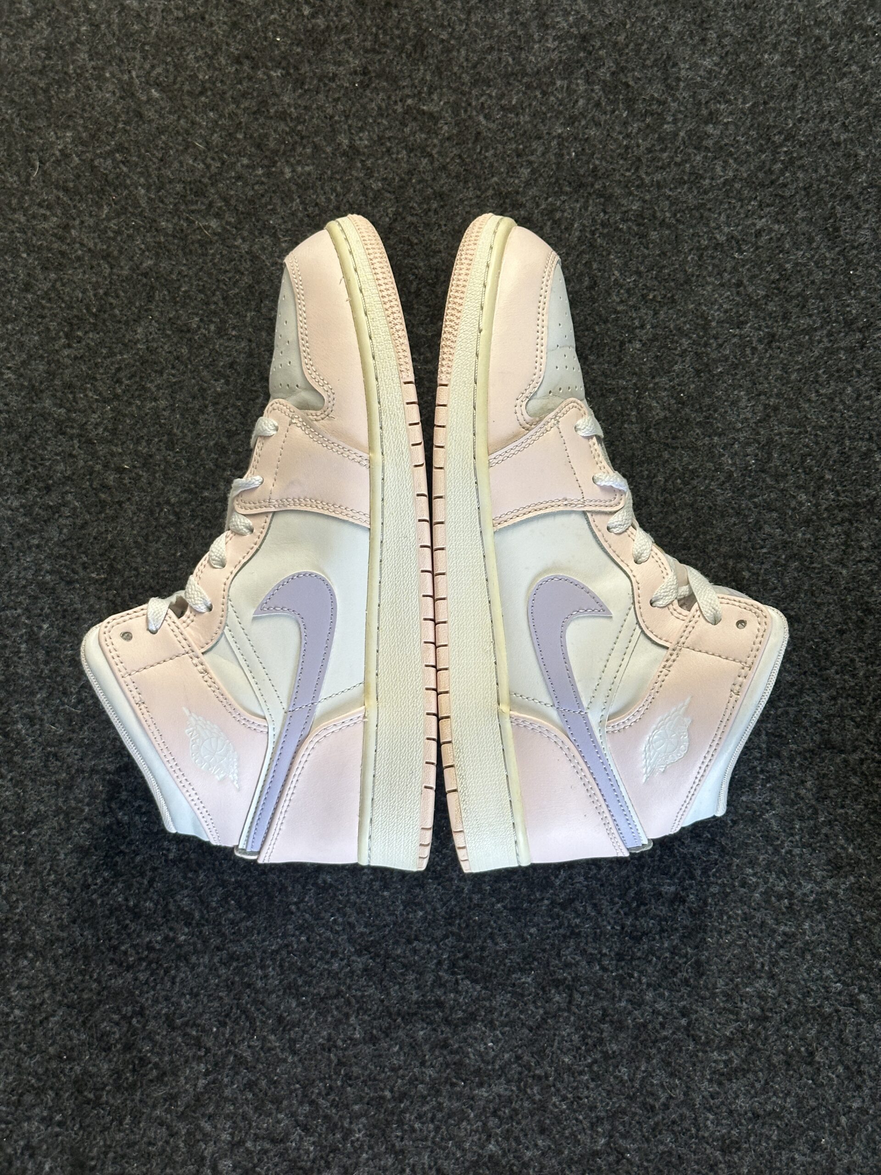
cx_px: 440
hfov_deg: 30.3
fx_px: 1629
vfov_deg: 39.7
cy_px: 588
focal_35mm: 48
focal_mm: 6.86
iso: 160
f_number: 1.78
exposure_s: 1/50
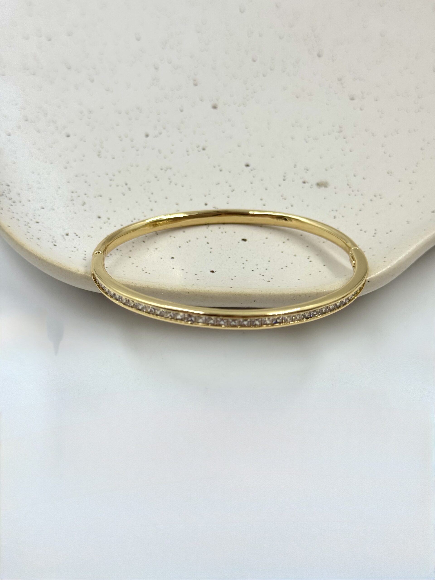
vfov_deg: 39.7
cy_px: 290
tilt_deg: -43.7
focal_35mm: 48
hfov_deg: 30.3
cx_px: 218
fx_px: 804
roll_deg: +0.0
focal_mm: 6.76
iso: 64
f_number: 1.78
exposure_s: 1/980
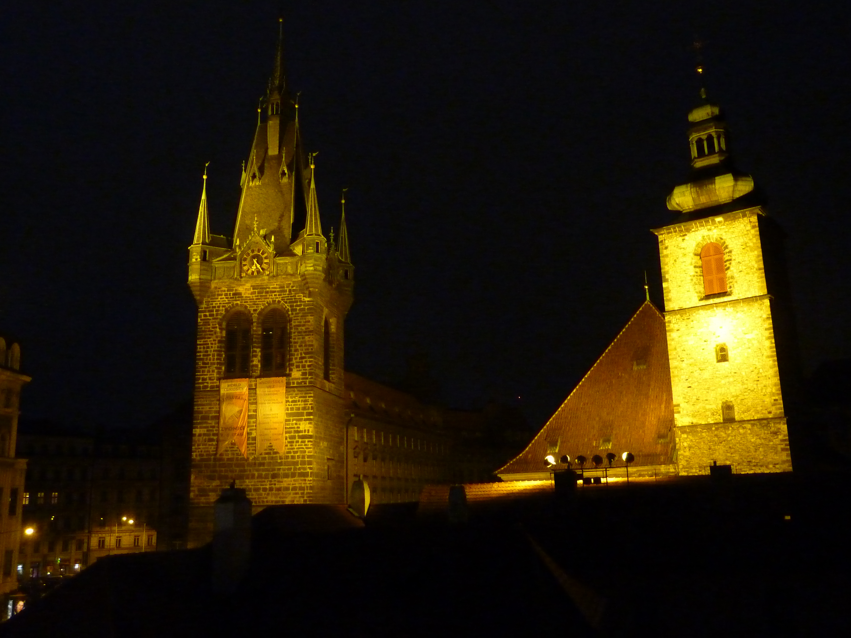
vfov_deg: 44.2
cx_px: 426
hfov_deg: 56.8
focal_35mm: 32
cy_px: 319
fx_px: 787
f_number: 3.5
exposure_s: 1/15
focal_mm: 5.3
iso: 800
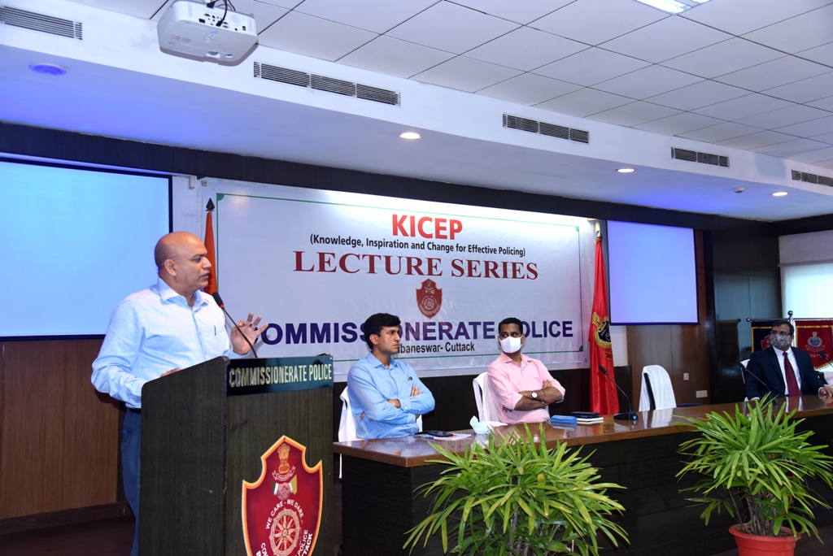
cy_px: 278
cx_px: 416
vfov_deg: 38.9
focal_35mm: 34
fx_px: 787
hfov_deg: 55.8
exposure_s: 1/100
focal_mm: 34
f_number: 5
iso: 1600
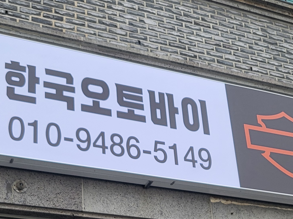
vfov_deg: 20.3
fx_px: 601
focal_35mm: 71
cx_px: 148
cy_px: 203
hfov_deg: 27.4
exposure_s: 1/1132
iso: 50
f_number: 1.8
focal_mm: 4.25
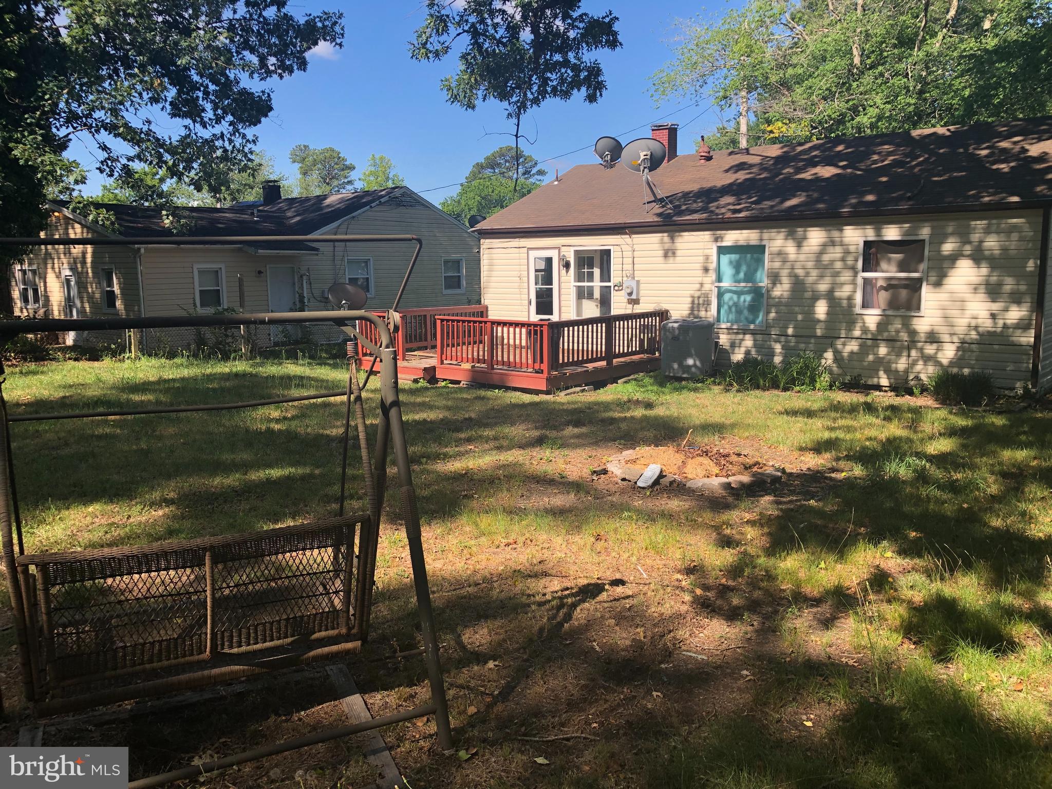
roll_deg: +0.3
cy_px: 394
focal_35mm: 28
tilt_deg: -9.5
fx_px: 851
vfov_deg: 49.7
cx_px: 526
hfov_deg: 63.4
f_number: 1.8
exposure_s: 1/813
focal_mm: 3.99
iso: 20
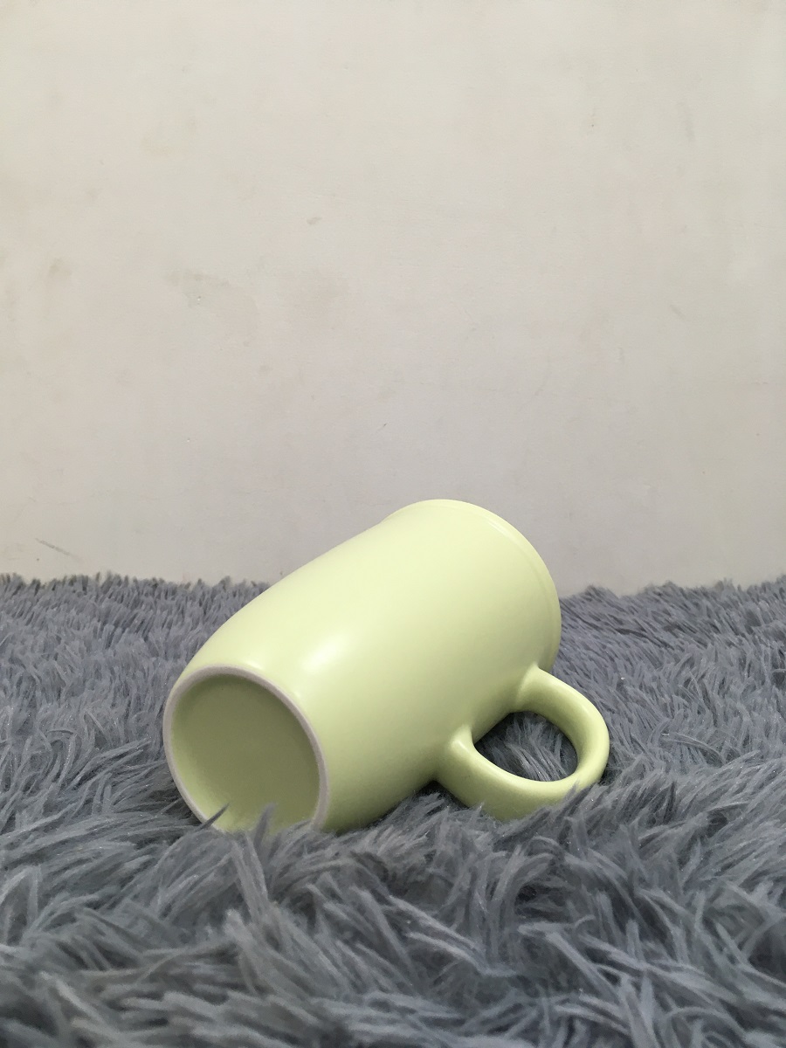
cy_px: 524
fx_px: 878
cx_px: 393
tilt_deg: -9.2
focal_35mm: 29
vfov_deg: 61.7
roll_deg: +0.7
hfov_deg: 48.2
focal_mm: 4.15
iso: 80
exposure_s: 1/33
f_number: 2.2
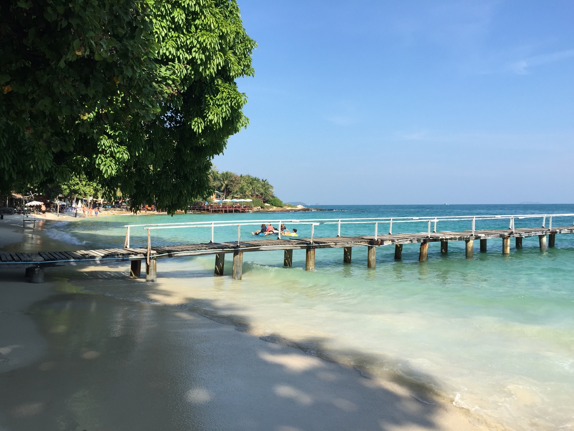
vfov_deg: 48.2
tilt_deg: -1.3
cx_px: 287
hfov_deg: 61.7
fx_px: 481
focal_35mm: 29
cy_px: 216
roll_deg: -0.3
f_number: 2.2
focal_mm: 4.15
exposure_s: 1/1582
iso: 32
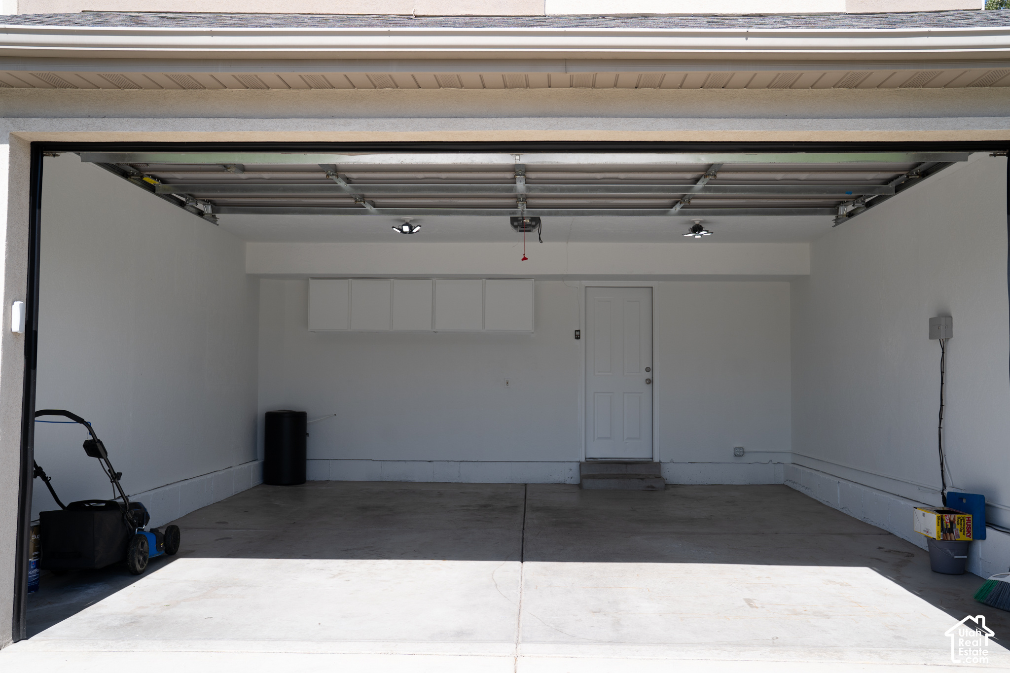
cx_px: 505
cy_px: 336
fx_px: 898
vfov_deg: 41.1
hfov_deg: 58.7
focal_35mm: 32
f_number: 4.5
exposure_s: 1/400
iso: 100
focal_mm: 32
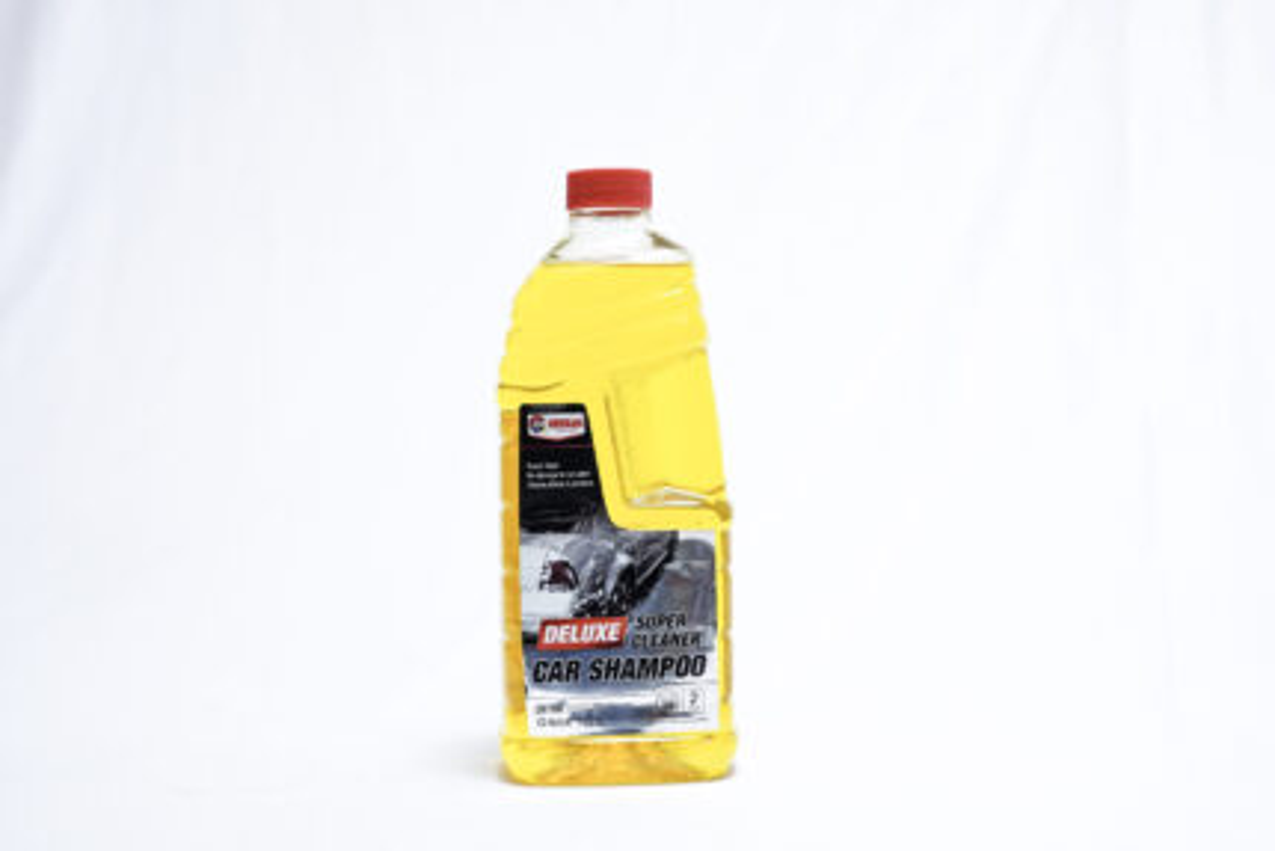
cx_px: 638
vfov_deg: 27.0
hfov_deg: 39.6
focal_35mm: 50
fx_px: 1771
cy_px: 426
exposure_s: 1/250
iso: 3200
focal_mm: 50
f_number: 8
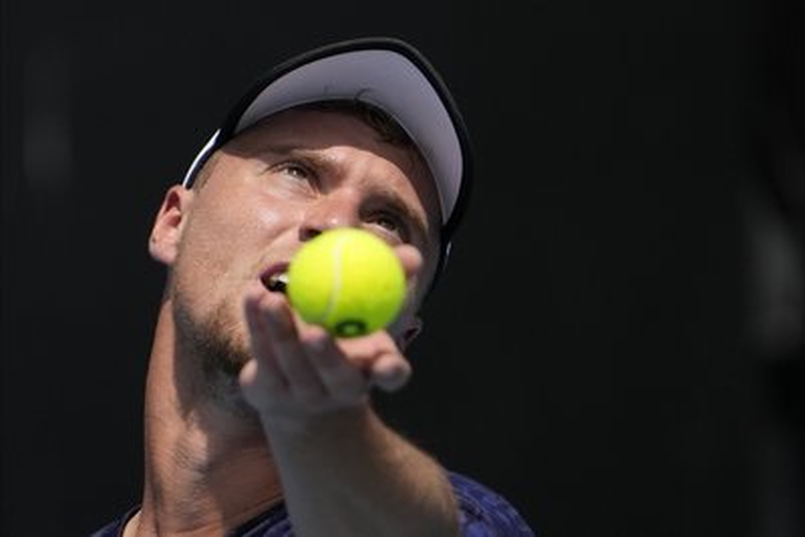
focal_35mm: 600
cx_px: 402
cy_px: 268
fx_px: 13421
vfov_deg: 2.3
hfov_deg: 3.4
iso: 1250
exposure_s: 1/10000
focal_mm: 600
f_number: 6.3
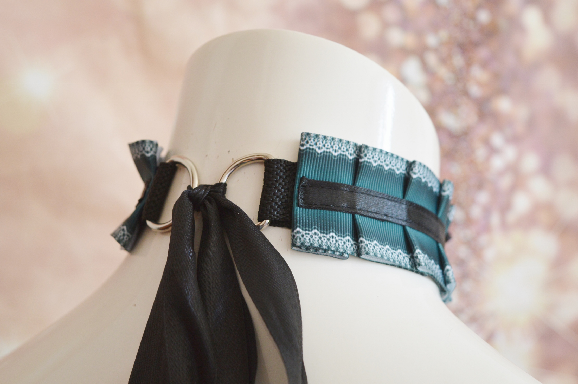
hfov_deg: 28.1
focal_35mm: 72
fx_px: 1155
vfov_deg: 18.9
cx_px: 289
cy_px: 192
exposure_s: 1/80
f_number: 5.3
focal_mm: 48
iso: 450
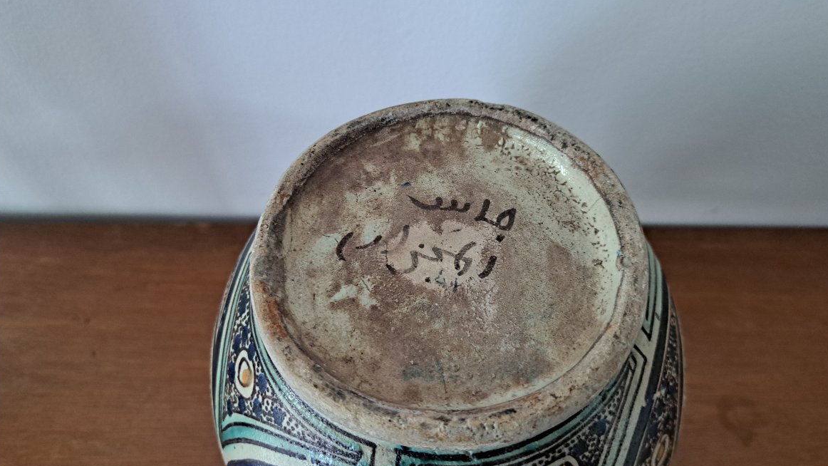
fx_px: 593
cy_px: 271
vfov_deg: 42.8
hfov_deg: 69.8
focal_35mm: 27
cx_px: 421
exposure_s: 1/25
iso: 500
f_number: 1.8
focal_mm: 5.23
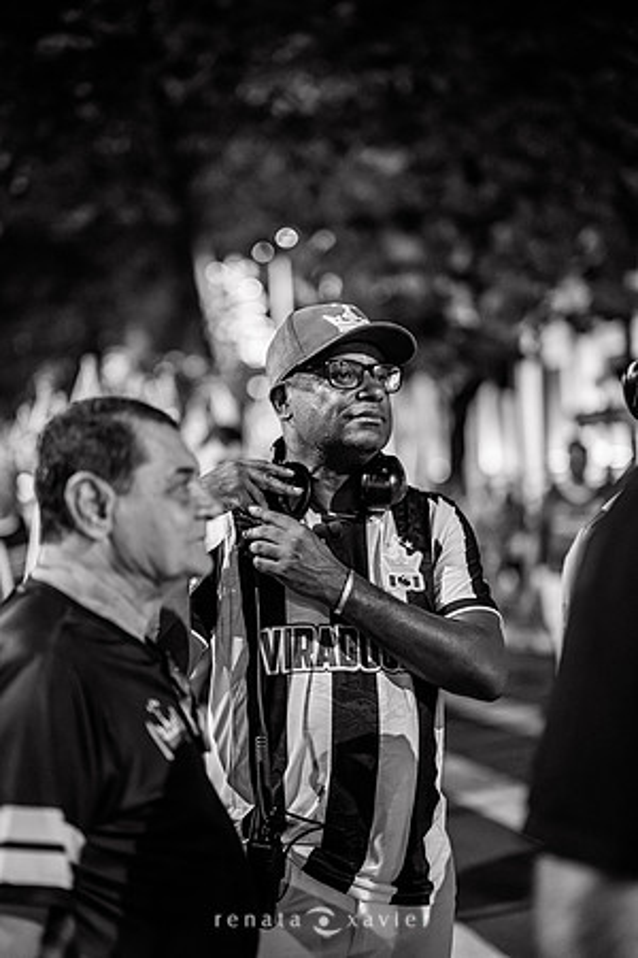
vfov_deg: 39.6
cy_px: 479
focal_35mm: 50
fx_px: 1329
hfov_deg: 27.0
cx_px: 319
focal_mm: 50
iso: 2500
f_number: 1.2
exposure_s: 1/320
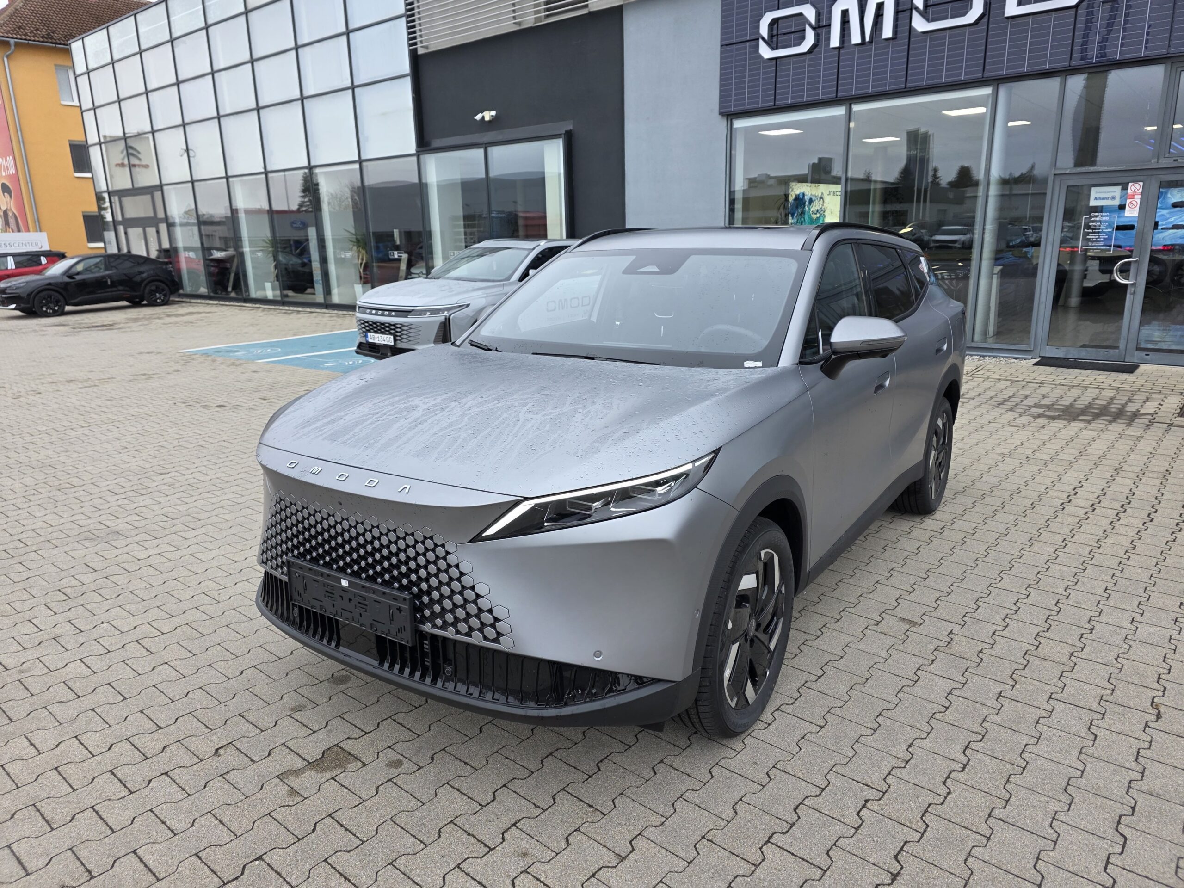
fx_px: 787
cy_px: 444
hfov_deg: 73.9
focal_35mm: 23
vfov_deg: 58.9
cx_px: 592
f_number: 1.7
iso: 50
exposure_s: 1/180
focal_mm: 6.3
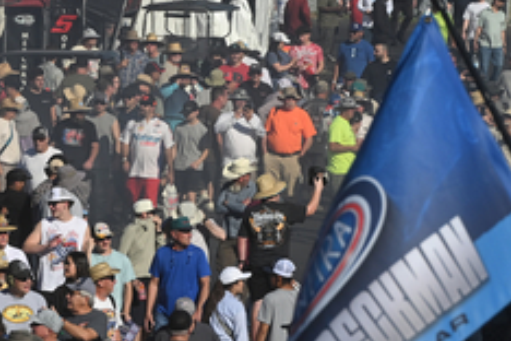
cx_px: -22
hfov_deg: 3.1
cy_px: 195
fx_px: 9453
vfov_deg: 2.1
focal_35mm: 666
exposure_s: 1/640
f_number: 13
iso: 200
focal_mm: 200
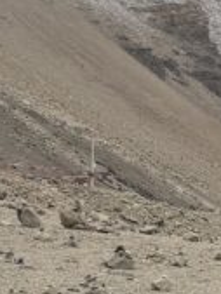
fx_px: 1233
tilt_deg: -1.5
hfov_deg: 9.5
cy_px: 388
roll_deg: +0.0
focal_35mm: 145
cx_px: 459
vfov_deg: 13.1
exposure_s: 1/10309
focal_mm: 6.76
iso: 80
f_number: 1.78
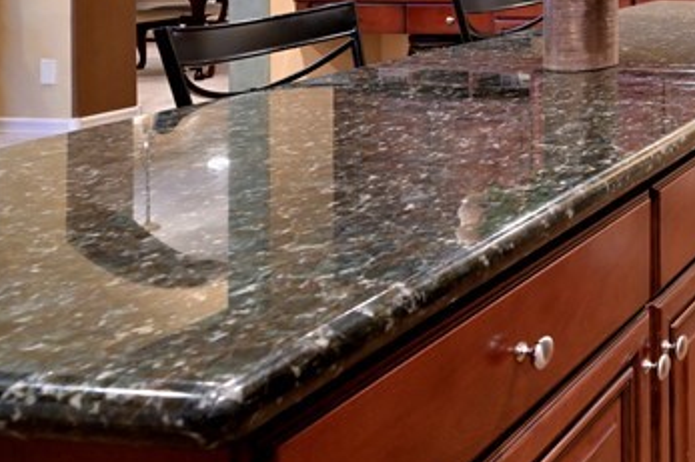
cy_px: -98
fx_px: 937
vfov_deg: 24.9
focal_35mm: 49
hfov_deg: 29.6
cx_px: 969
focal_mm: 15.5
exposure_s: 1/2
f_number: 8
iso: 500
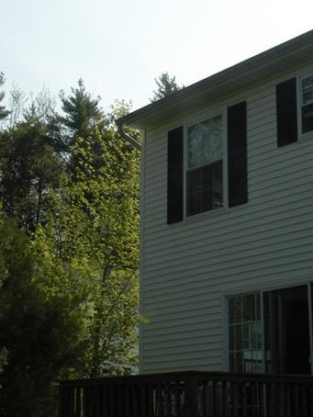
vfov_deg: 27.4
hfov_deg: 20.7
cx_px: 198
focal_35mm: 71
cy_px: 211
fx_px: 855
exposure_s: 1/255
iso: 64
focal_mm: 7.4
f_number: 7.1
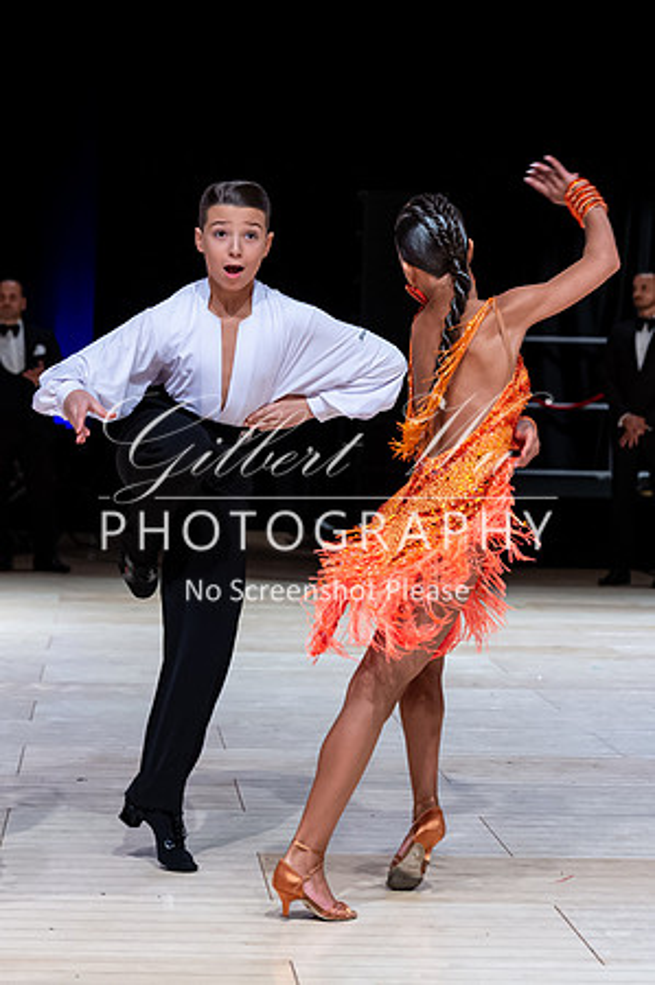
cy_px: 491
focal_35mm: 94
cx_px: 199
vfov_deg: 21.8
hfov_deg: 14.5
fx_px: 2563
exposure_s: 1/400
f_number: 3.3
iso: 3200
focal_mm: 62
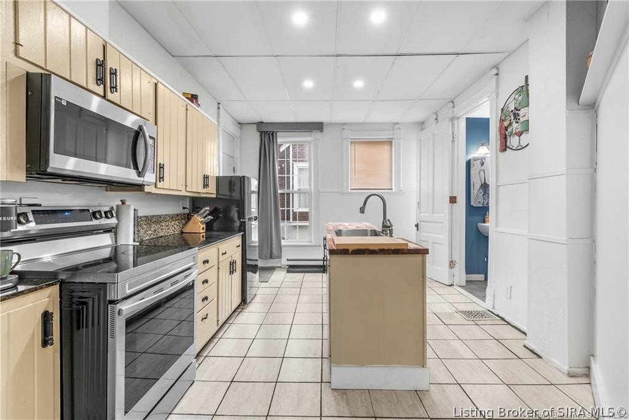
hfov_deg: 96.7
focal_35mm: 16
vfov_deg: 73.8
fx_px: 280
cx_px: 314
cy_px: 210
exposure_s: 1/2
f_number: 11
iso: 400
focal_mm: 16
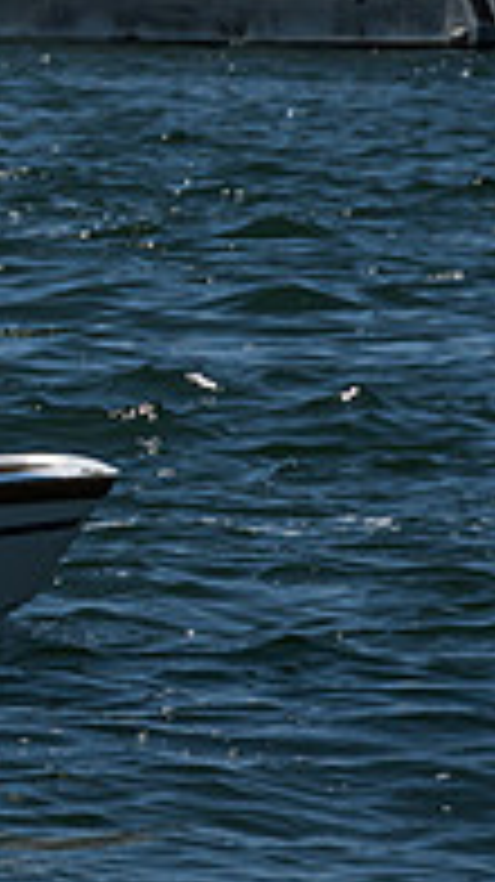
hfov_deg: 1.6
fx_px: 17367
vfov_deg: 2.9
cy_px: 56
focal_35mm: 743
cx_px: -930
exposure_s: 1/800
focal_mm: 200
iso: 250
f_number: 16
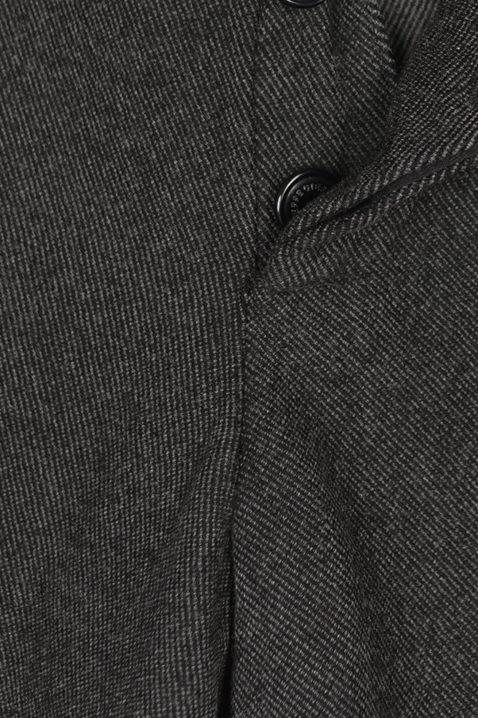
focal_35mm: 153
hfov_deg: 8.8
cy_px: -219
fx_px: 3049
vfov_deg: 13.0
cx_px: 717
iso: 400
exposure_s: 1/100
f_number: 2.8
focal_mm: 32
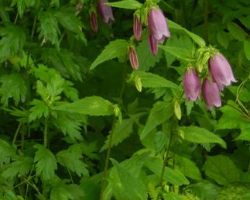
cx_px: 142
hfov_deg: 4.3
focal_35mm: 448
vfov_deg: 3.5
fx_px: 3313
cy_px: 76
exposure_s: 1/160
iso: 400
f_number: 5.1
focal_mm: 42.4
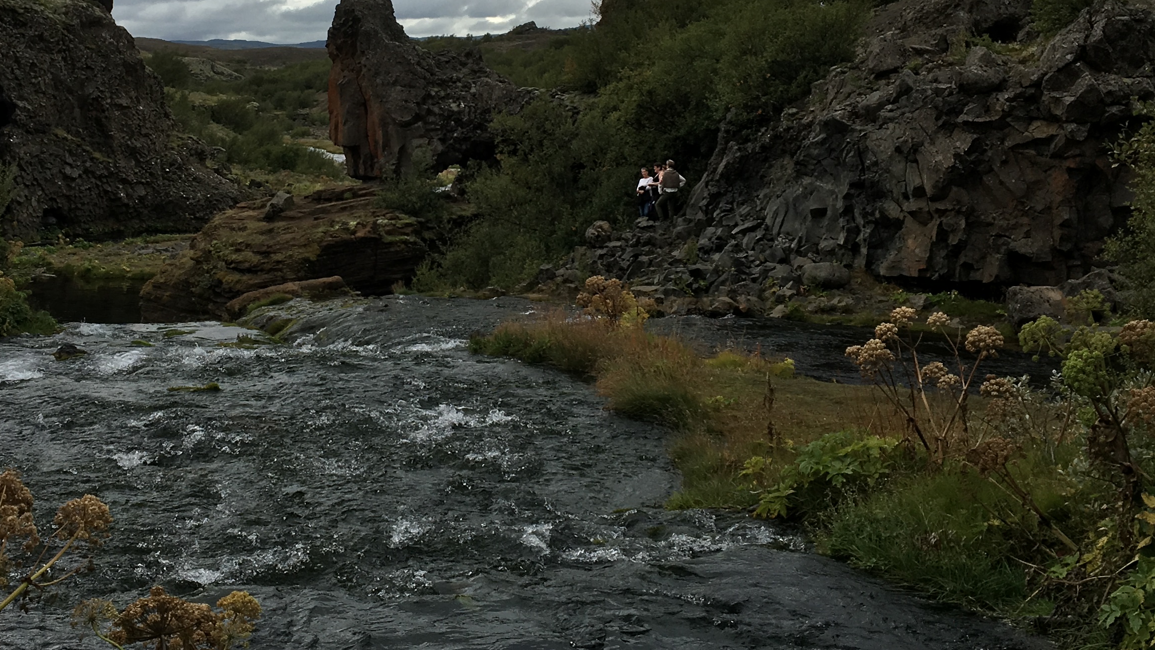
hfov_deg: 37.6
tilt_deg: -3.2
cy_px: 178
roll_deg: -0.4
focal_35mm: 55
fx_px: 1685
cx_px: 426
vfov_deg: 21.7
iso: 25
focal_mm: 4.15
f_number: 2.2
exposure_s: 1/1570
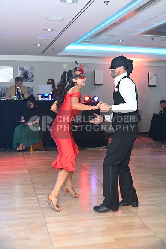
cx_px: 83
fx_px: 304
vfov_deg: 44.5
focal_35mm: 44
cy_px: 124
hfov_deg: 30.5
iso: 5000
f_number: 5
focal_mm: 44
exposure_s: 1/200
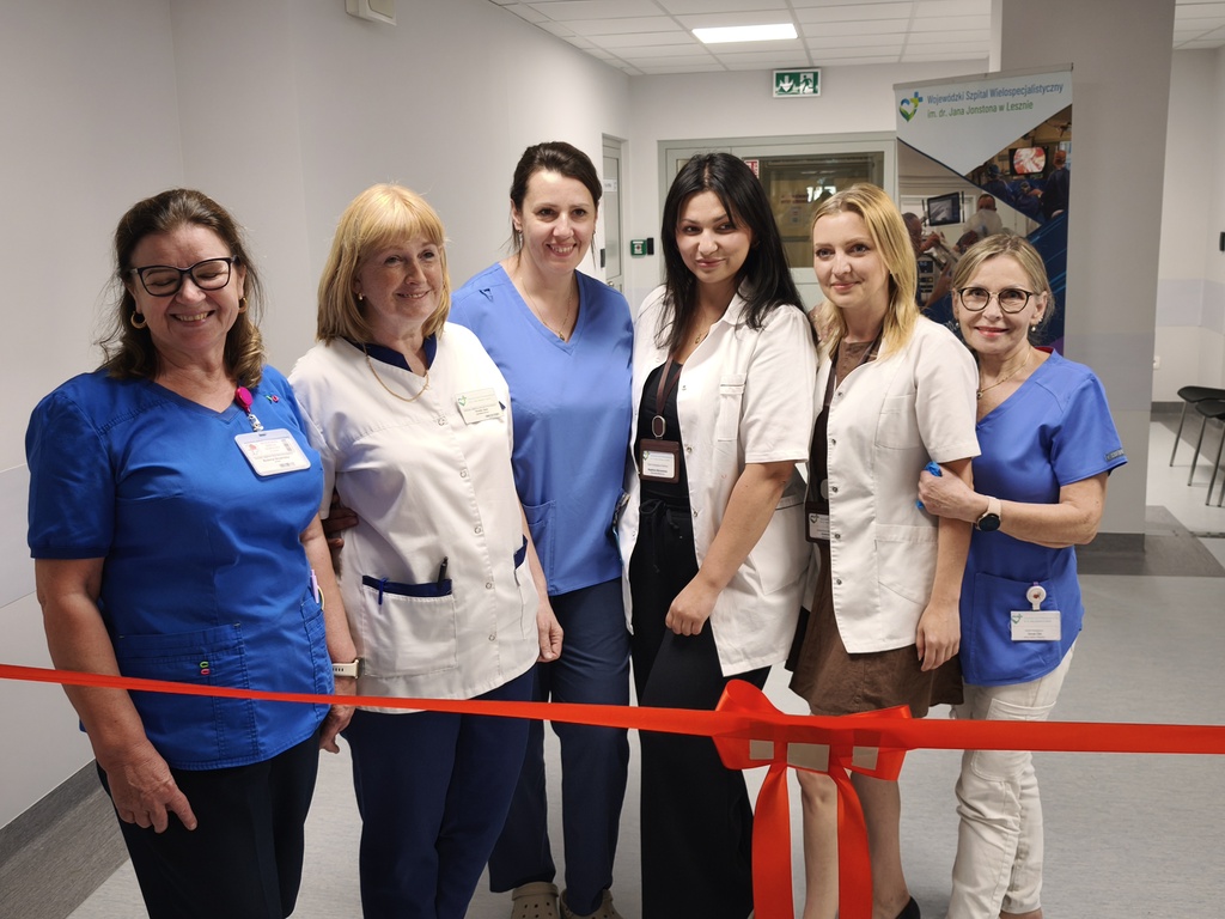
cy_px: 460
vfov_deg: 41.8
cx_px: 612
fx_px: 1203
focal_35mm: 34
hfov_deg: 54.0
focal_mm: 6.57
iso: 250
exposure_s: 1/100
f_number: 1.6
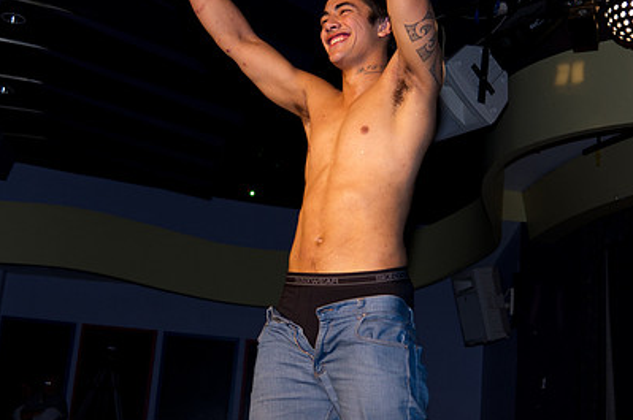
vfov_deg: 22.1
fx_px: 1071
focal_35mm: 61
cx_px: 279
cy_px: 134
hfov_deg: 32.9
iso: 400
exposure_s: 1/180
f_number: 2.8
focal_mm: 28.13
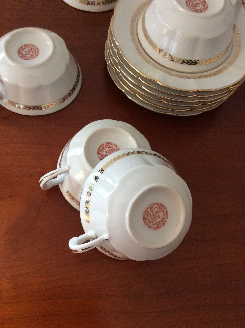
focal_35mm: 32
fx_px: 303
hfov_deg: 44.1
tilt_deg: -66.8
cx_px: 122
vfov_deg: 56.9
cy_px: 164
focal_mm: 3.3
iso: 160
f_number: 2.4
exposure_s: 1/25
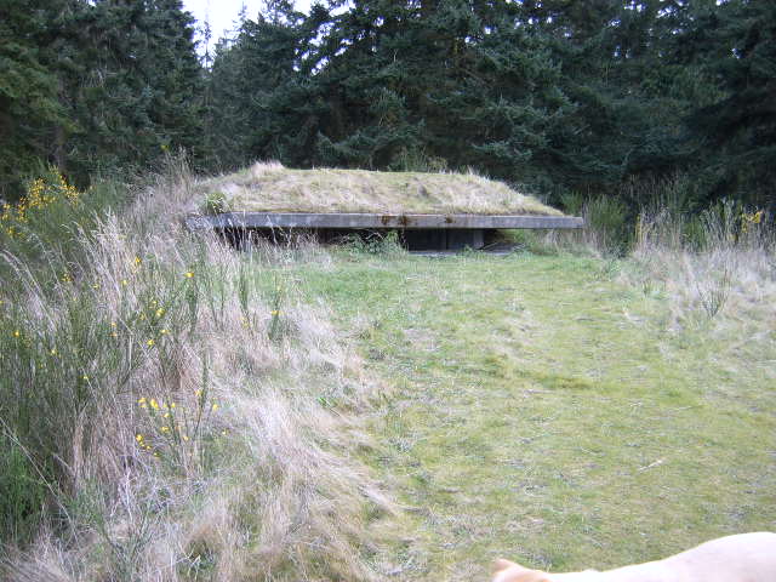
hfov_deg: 52.6
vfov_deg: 40.7
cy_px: 291
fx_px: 785
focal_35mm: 35
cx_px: 388
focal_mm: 5.8
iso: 50
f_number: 2.8
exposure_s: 1/125
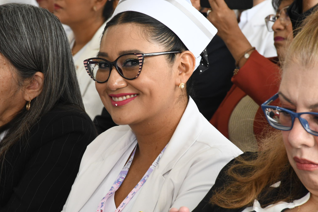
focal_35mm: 224
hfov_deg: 9.2
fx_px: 1979
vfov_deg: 6.1
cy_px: 103
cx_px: 151
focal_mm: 140
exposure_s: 1/125
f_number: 13
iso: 2000
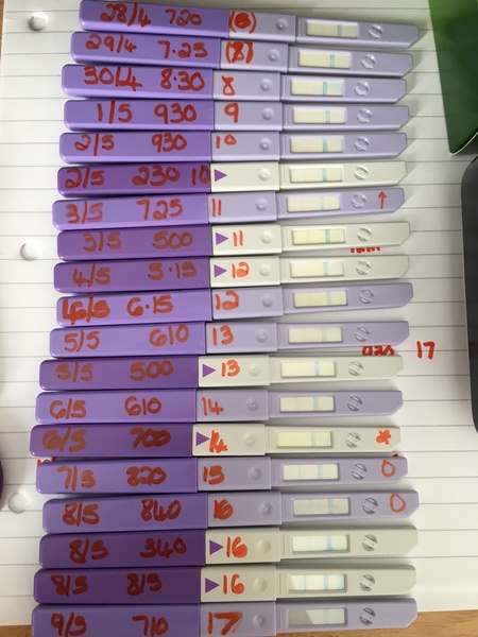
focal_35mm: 29
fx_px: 534
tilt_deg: -82.1
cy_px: 318
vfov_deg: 61.7
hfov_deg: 48.2
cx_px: 239
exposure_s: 1/33
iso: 80
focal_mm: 4.15
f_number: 2.2
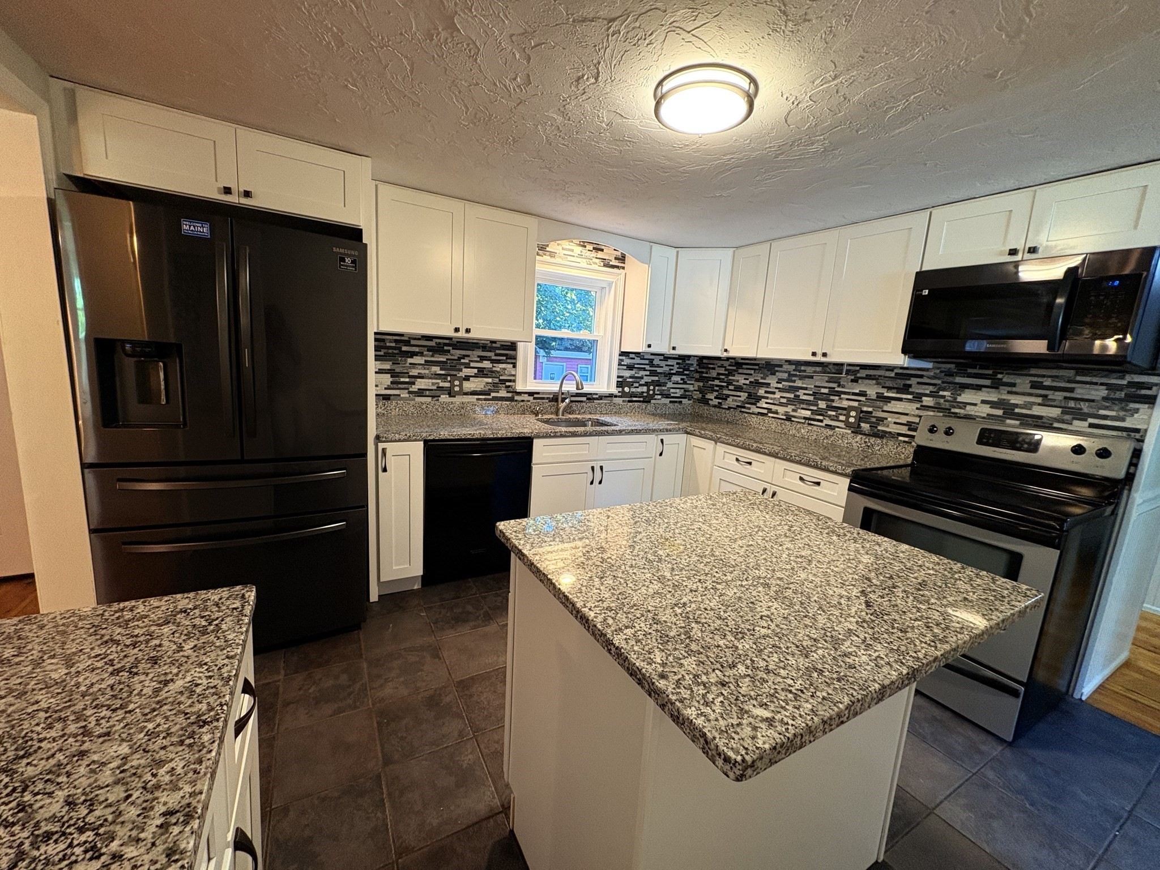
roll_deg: -2.7
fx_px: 469
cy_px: 435
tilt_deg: -9.0
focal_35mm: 14
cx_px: 580
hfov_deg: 102.1
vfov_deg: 85.7
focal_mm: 2.22
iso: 250
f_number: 2.2
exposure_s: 1/60
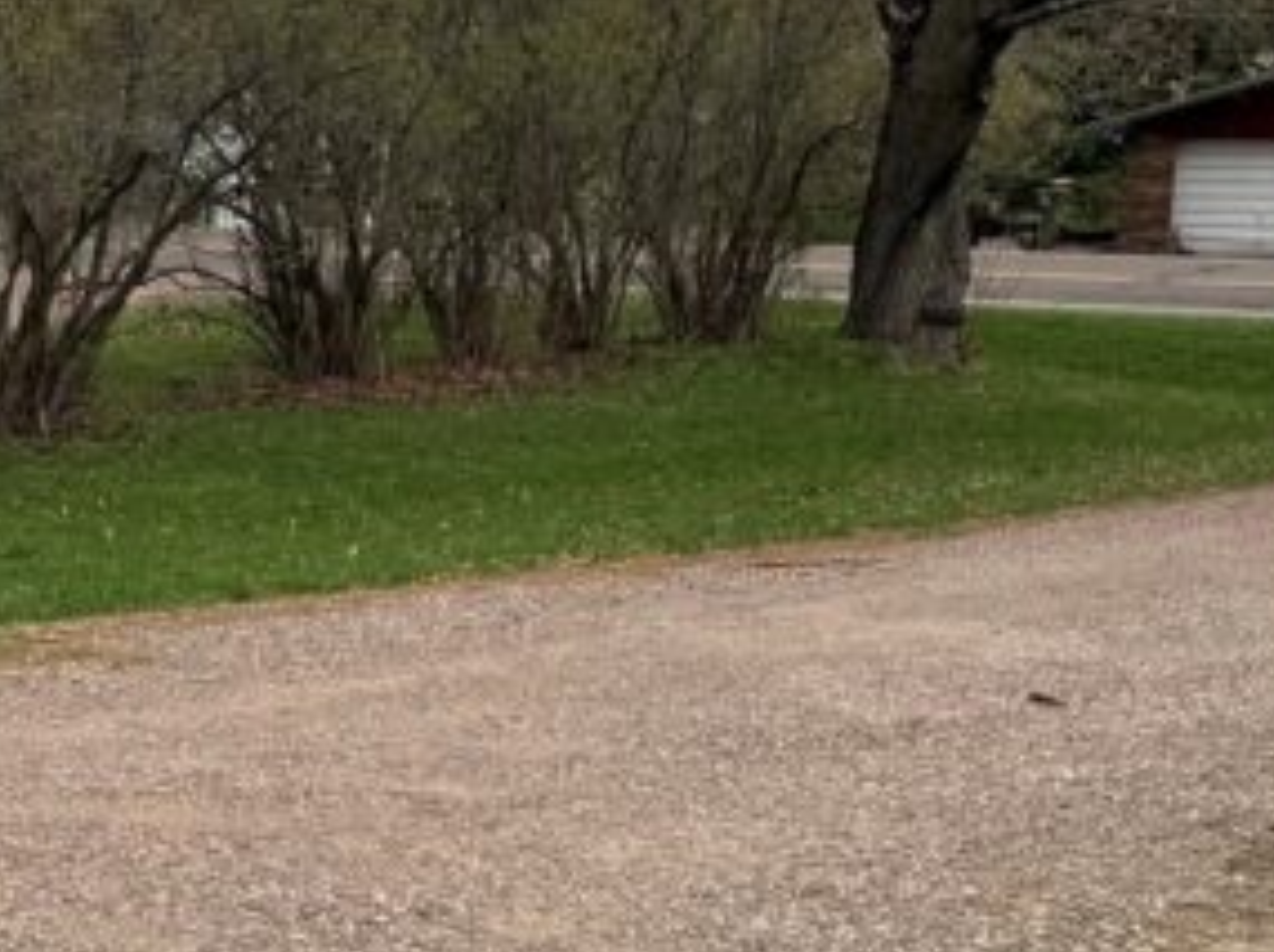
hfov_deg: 18.6
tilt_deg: -9.1
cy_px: 483
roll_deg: +1.8
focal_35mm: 90
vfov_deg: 16.4
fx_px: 3308
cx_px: -780
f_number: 1.78
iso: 80
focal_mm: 6.76
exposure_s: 1/3953
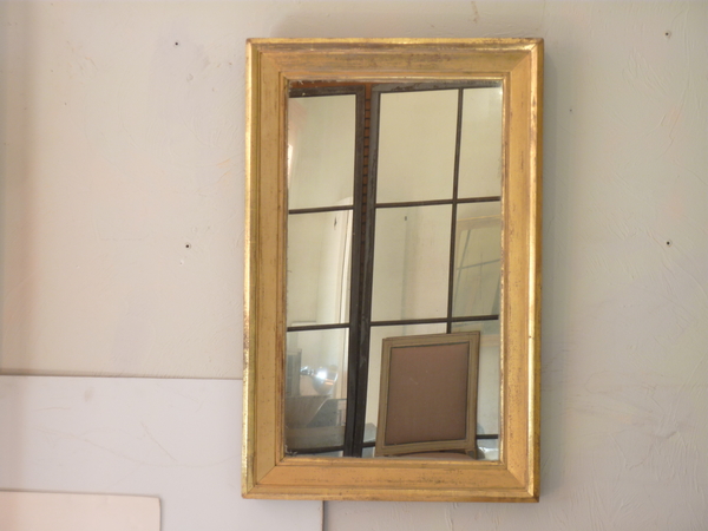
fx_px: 2127
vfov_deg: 14.2
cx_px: 354
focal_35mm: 104
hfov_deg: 18.9
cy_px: 266
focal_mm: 17
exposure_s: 1/8
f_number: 4.3
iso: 80
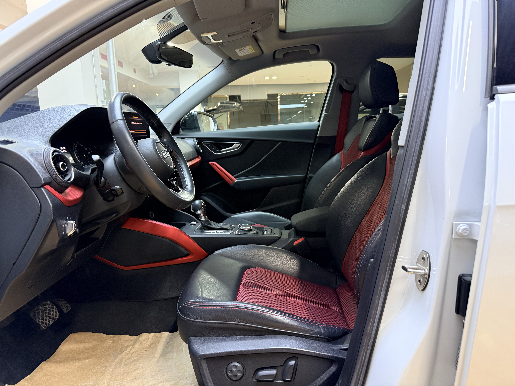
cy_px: 193
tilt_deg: -8.8
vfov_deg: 56.8
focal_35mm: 24
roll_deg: +1.2
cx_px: 258
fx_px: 357
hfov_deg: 71.6
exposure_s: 1/50
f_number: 1.78
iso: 250
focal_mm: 6.76
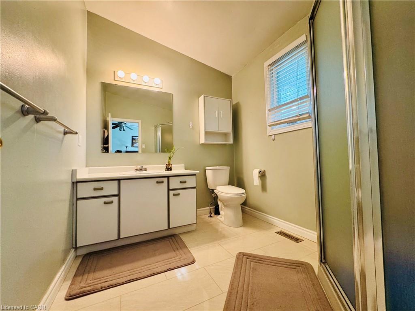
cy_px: 156
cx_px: 208
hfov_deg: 102.1
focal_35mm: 14
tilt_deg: +1.9
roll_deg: +1.0
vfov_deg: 85.7
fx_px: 168
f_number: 2.2
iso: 500
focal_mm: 2.22
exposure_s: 1/60
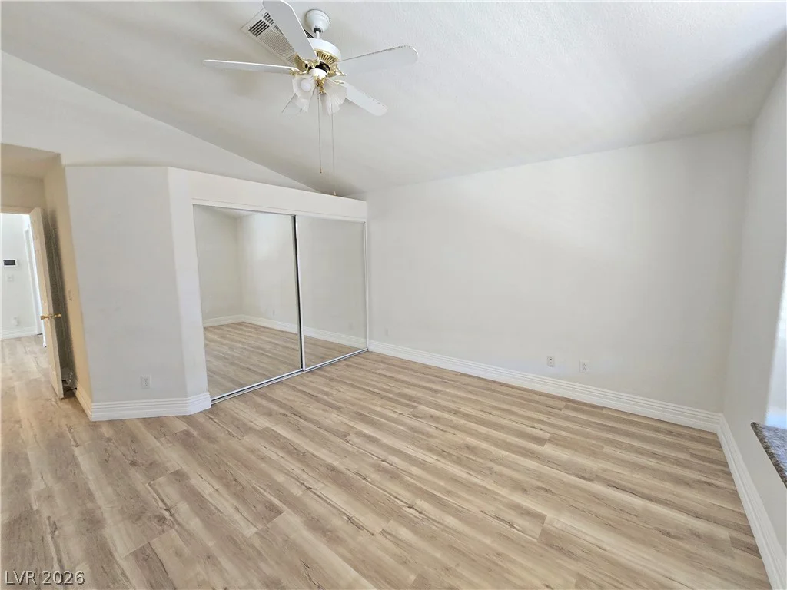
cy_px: 295
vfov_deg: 89.9
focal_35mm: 13
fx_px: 296
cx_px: 394
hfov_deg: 106.2
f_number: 2.2
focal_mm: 2.2
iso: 400
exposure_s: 1/60
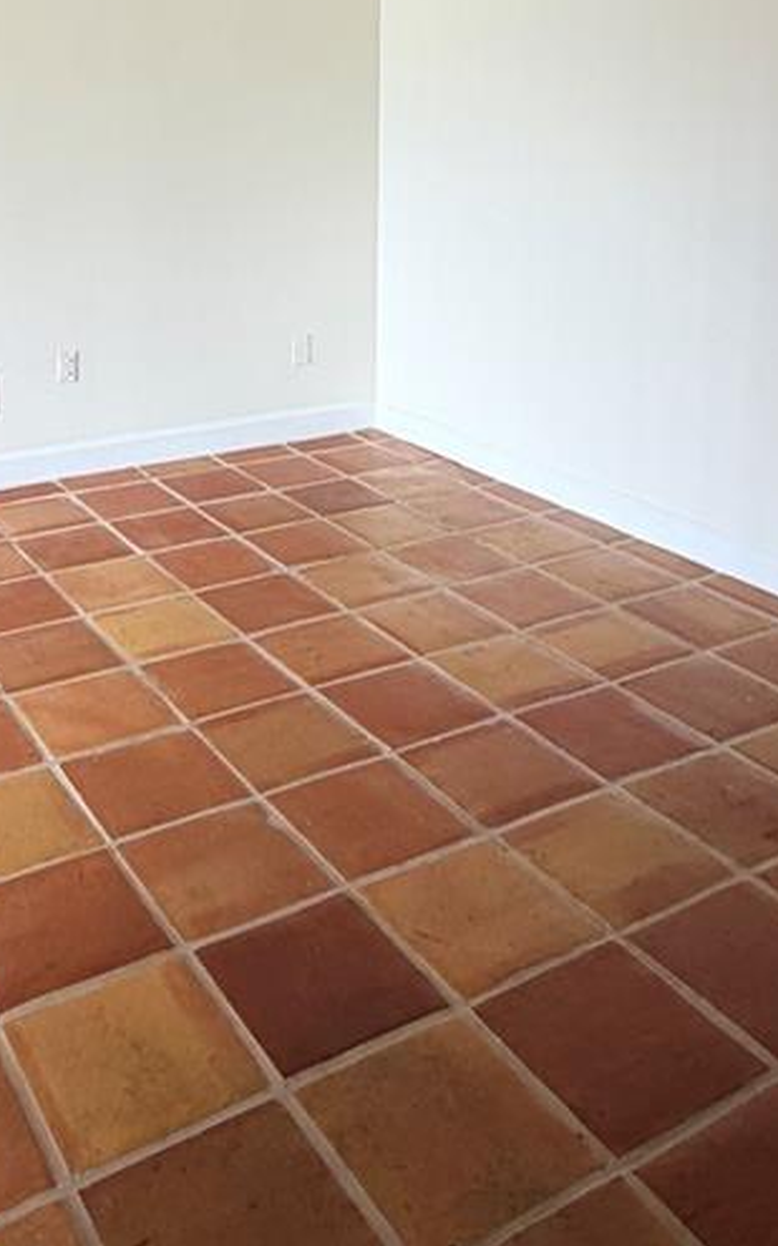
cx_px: 252
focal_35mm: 36
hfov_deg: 34.9
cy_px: 262
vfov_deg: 50.9
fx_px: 1222
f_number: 2.2
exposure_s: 1/121
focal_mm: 2.22
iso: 160
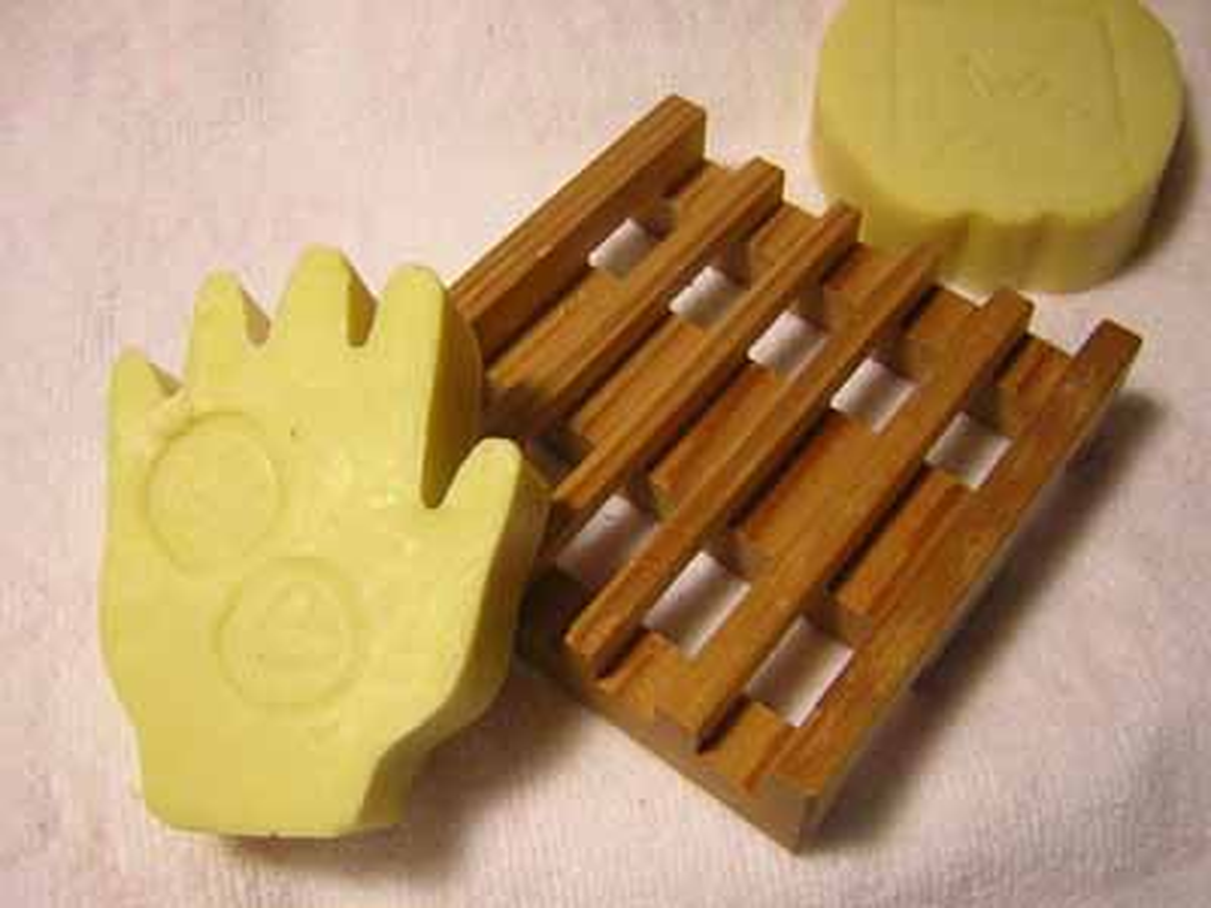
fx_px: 1259
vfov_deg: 39.7
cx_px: 606
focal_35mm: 36
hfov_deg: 51.4
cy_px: 454
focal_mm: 4.7
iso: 100
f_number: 2.6
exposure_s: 1/16.2
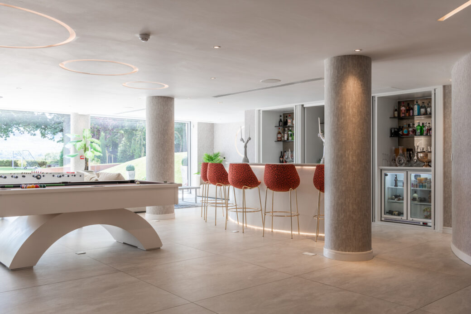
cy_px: 157
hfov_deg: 55.8
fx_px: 445
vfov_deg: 38.9
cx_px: 236
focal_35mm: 34
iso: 200
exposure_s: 1/60
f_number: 8
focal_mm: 34
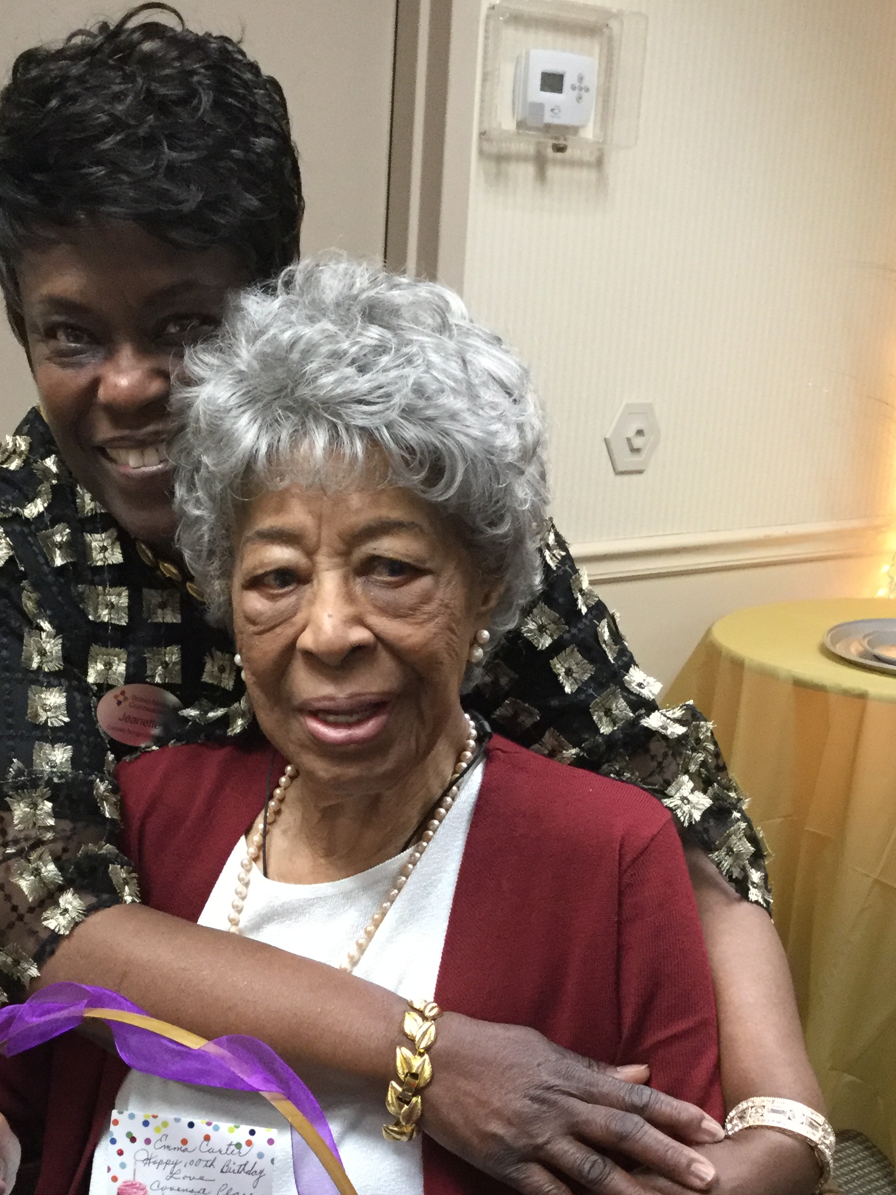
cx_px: 333
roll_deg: -2.1
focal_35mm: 51
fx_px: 1760
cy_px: 950
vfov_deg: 36.3
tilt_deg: -19.7
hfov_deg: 28.5
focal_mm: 3.3
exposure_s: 1/30
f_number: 2.4
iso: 160
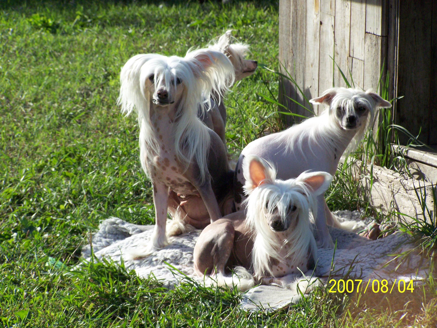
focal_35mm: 189
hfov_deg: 10.5
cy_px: 164
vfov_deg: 7.9
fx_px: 2388
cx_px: 218
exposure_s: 1/800
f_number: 4.5
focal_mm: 31.3
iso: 160
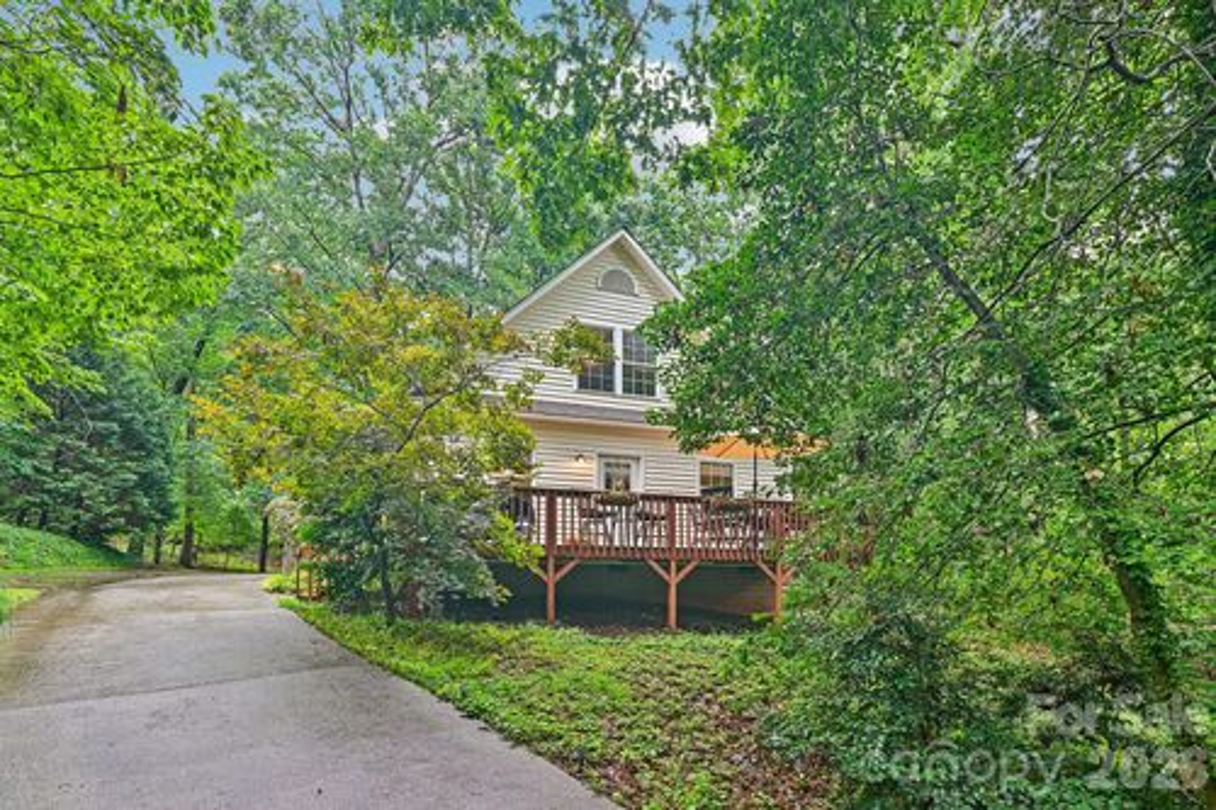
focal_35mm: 16
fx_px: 557
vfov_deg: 72.0
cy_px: 405
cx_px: 608
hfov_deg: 95.0
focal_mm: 16.5
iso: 360
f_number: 8
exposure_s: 1/15
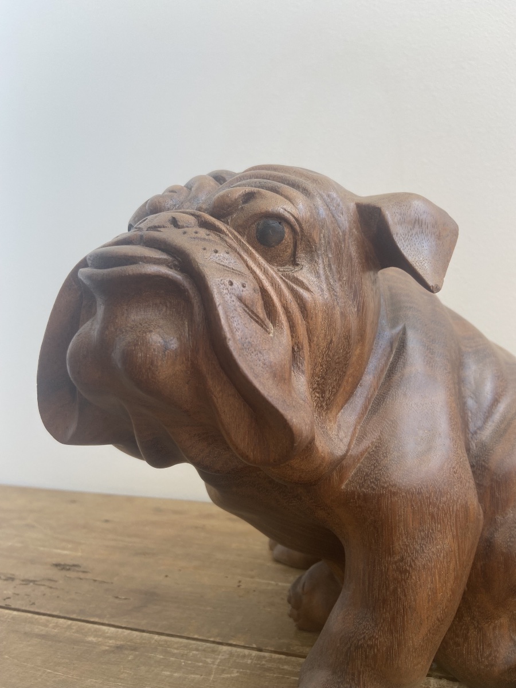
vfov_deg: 67.3
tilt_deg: -0.6
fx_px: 517
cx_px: 258
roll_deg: +1.1
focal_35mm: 26
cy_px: 344
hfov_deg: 53.1
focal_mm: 4.25
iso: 32
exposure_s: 1/127
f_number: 1.8
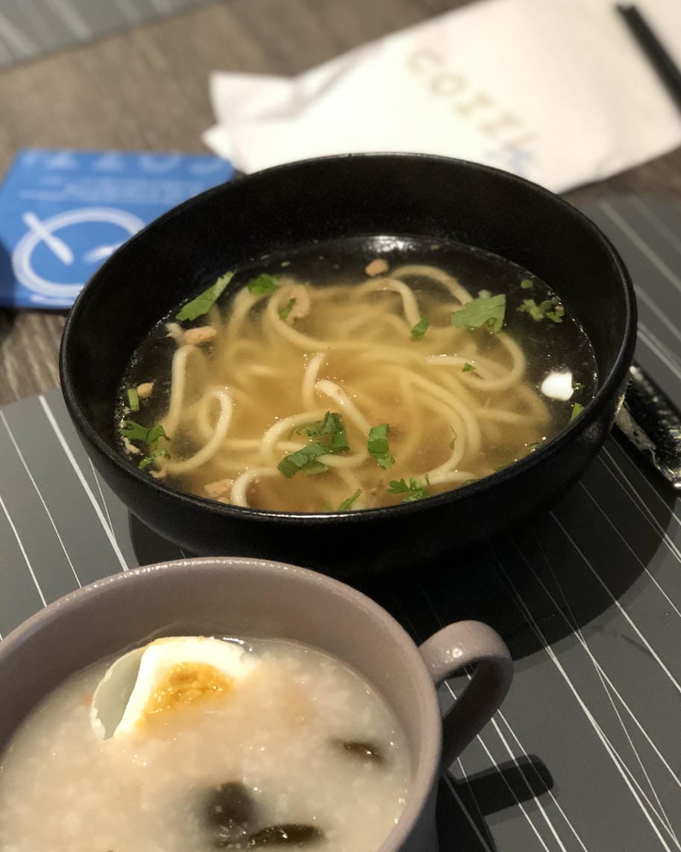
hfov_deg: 19.6
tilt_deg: -45.2
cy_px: 517
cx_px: 269
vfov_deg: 24.4
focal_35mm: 78
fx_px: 1965
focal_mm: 6.6
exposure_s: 1/30
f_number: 2.8
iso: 250
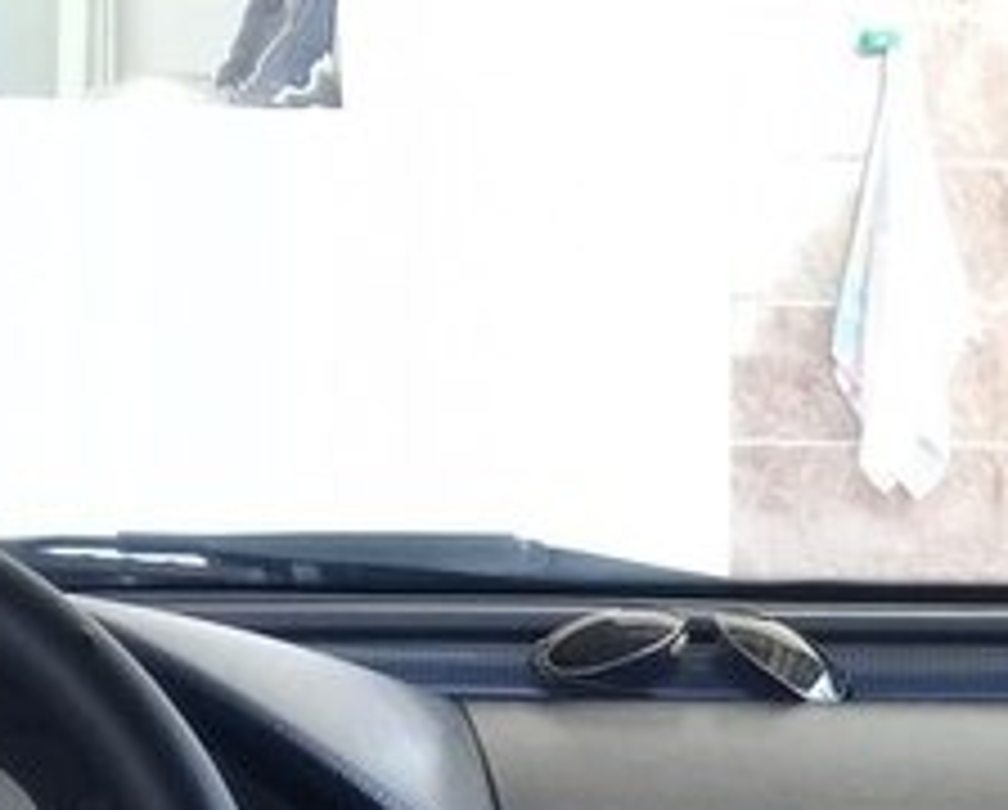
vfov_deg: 16.3
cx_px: 846
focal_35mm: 89
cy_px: 1078
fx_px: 2660
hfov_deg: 21.1
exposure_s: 1/33
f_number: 2.2
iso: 64
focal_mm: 3.3
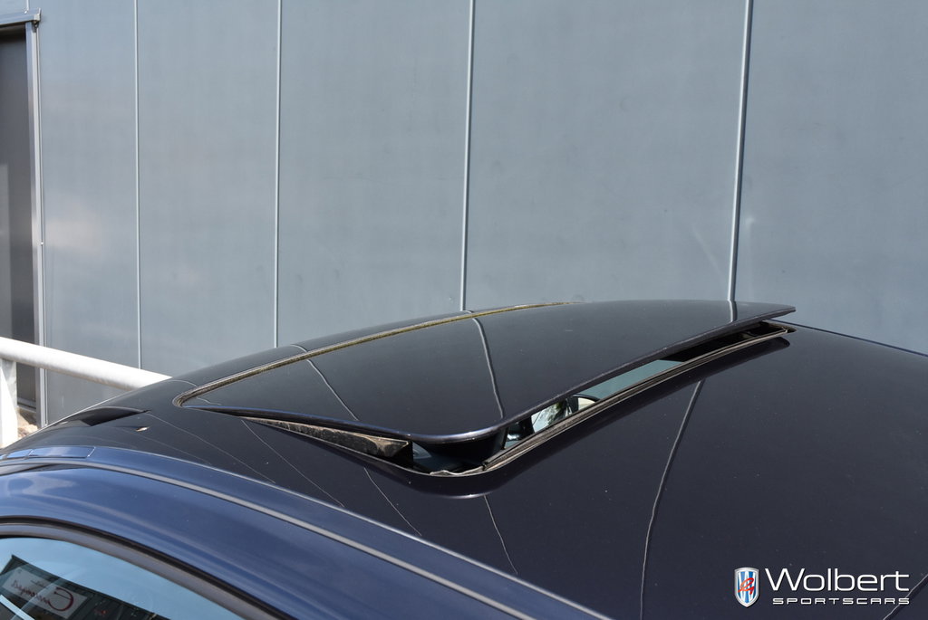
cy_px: 310
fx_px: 968
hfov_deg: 51.2
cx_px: 464
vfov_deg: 35.6
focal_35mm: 38
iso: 720
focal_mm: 25
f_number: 8
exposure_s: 1/500
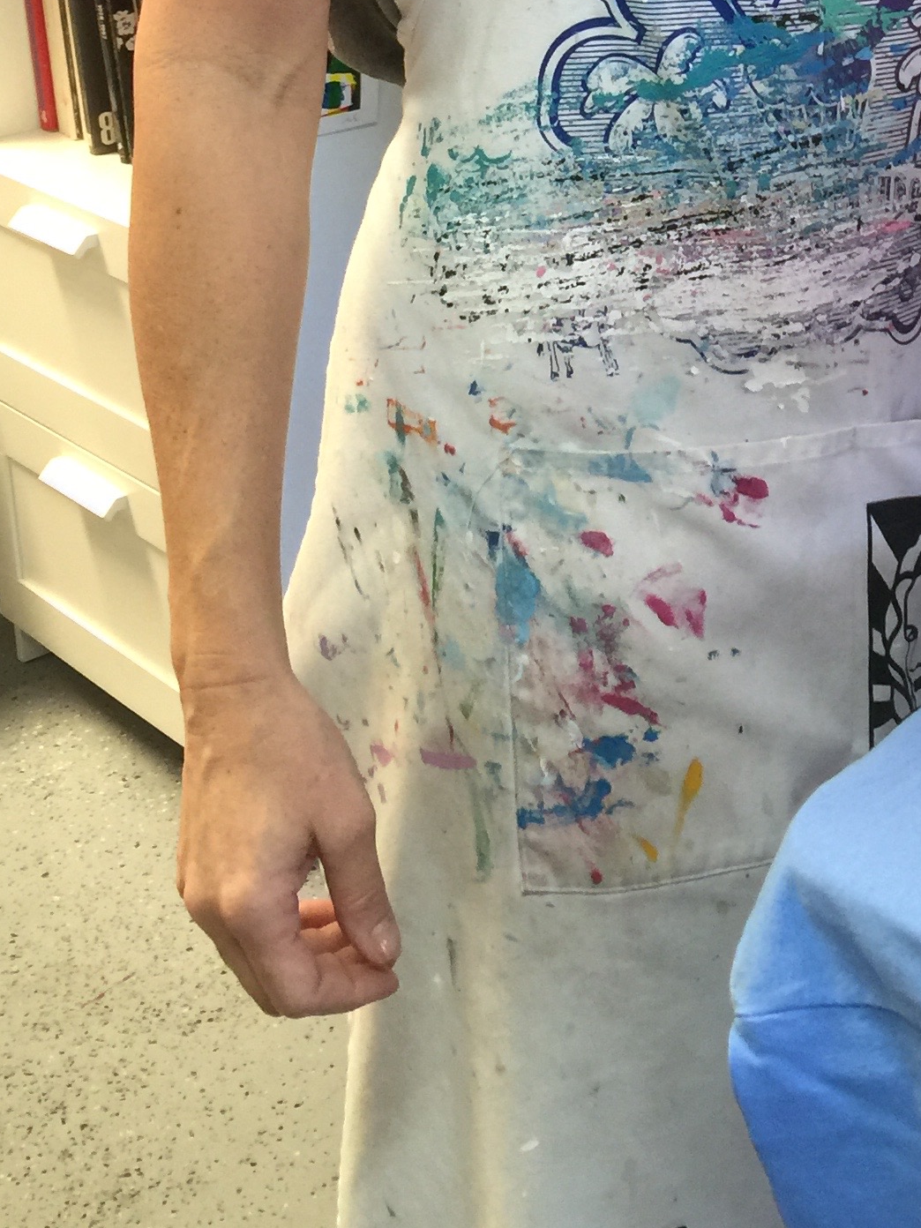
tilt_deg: -11.9
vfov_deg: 26.8
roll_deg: +2.2
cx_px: 833
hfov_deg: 21.1
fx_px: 2412
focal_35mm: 68
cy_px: -38
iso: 50
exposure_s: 1/30
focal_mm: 4.15
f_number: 2.2
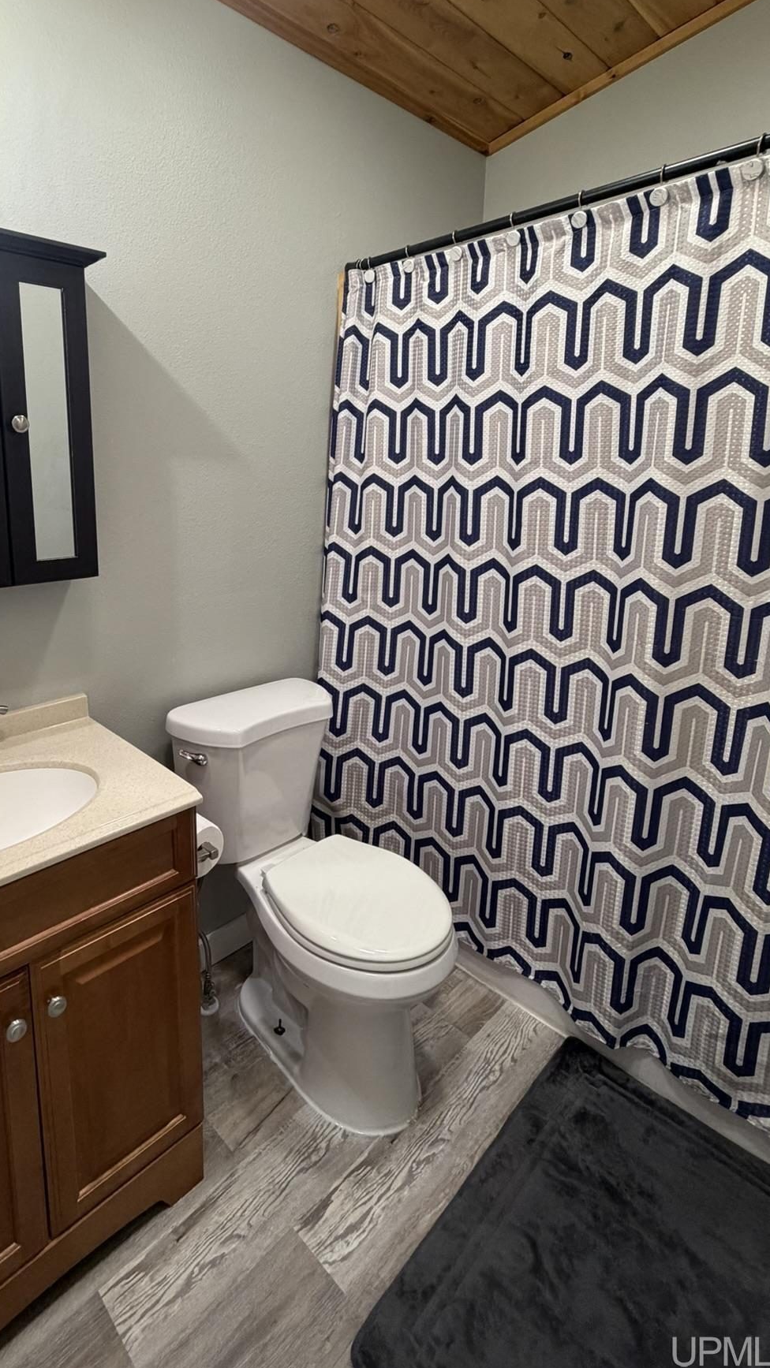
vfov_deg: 92.0
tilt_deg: -9.4
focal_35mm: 18
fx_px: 653
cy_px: 583
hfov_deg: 60.1
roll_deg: +0.2
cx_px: 284
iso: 250
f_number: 2.2
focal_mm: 2.22
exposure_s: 1/60
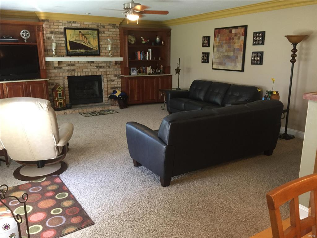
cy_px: 119
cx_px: 158
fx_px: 266
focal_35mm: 29
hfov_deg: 61.7
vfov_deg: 48.2
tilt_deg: -12.8
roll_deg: -0.3
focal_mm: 4.15
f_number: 2.2
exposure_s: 1/30
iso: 160
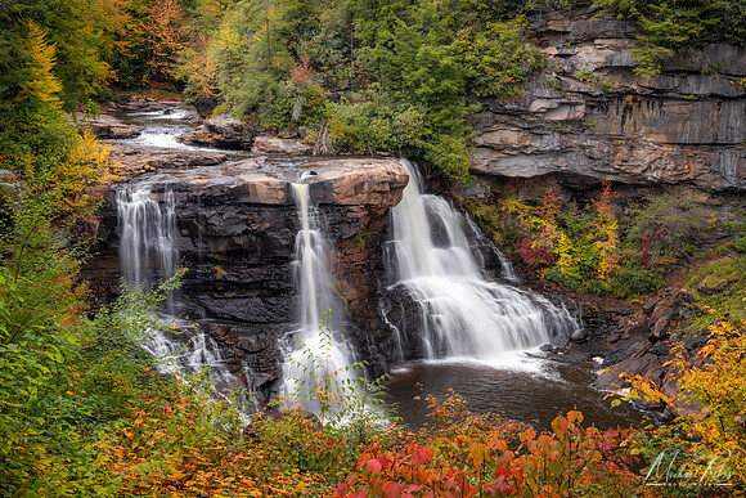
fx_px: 1036
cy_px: 249
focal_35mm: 50
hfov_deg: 39.6
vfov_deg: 27.0
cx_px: 373
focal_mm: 50
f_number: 13
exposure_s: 1/6
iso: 64
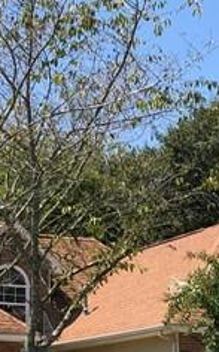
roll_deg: +1.1
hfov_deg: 10.1
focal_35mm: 129
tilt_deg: +1.1
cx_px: 180
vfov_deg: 15.5
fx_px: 1235
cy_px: 443
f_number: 1.8
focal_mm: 4
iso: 20
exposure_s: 1/1143
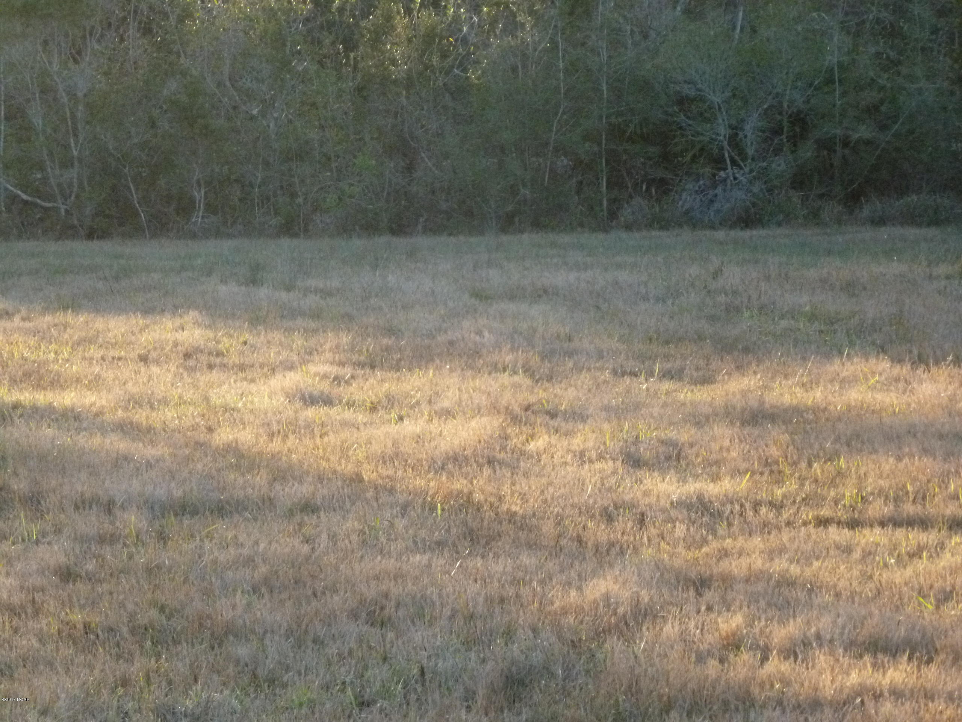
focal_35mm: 232
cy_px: 361
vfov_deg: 6.4
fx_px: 6447
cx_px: 481
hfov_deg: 8.5
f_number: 5.6
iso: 640
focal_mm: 41.5
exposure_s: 1/200
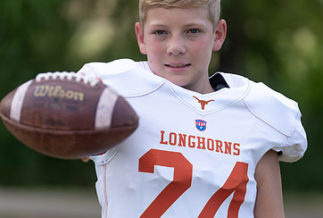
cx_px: 188
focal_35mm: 258
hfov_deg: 8.0
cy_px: 114
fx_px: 2323
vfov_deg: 5.4
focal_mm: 143
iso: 100
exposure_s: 1/400
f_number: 2.8
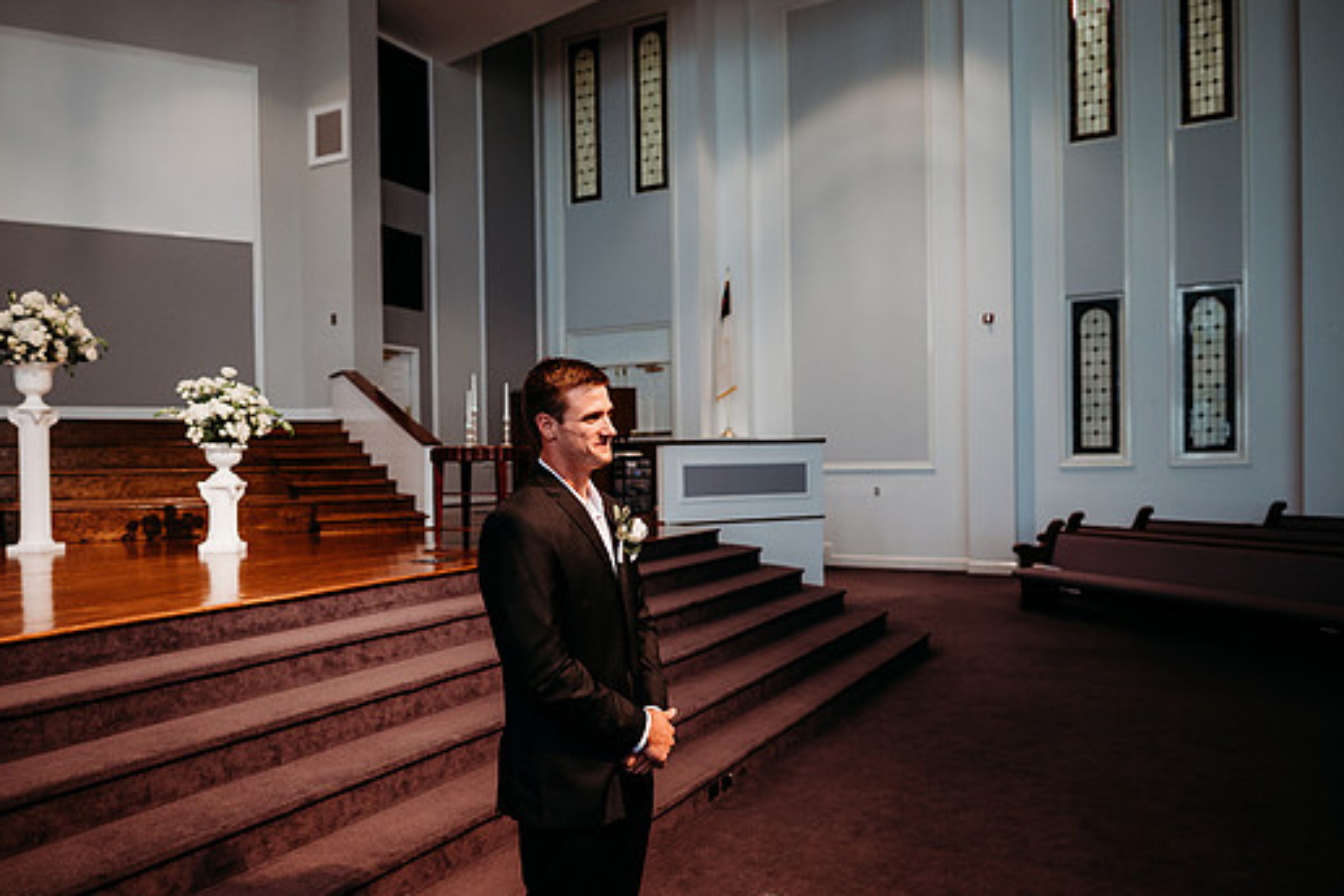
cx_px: 596
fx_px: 1008
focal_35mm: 27
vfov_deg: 47.9
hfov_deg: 67.2
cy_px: 473
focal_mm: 24
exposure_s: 1/160
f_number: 2.5
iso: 640
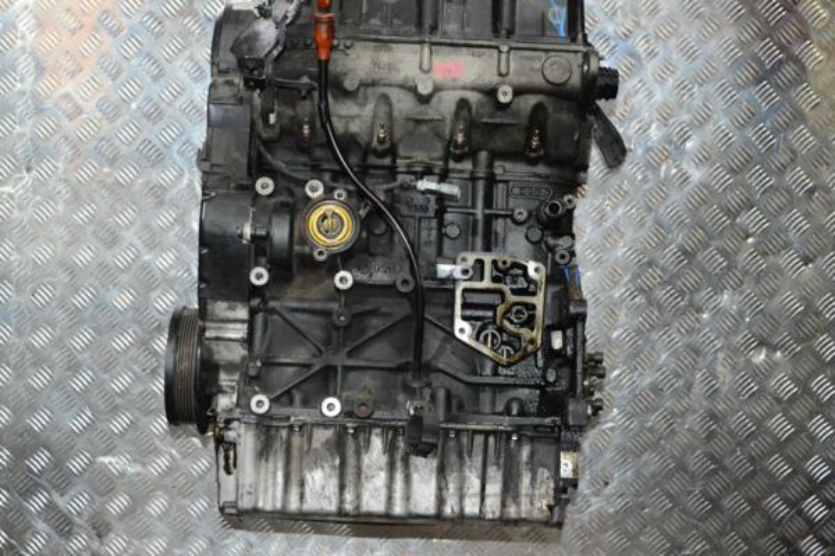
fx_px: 1218
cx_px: 418
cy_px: 278
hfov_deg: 37.9
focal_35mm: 52
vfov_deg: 25.8
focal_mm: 35
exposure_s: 1/60
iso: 3200
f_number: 7.1
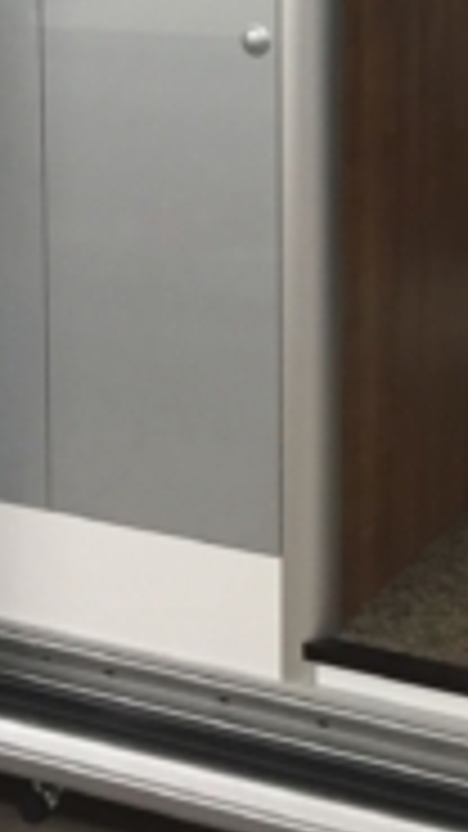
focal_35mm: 91
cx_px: 468
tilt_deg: -9.0
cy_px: -7
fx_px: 2008
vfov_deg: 22.5
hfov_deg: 13.1
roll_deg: +0.1
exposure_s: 1/33
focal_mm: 4.15
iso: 80
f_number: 2.2
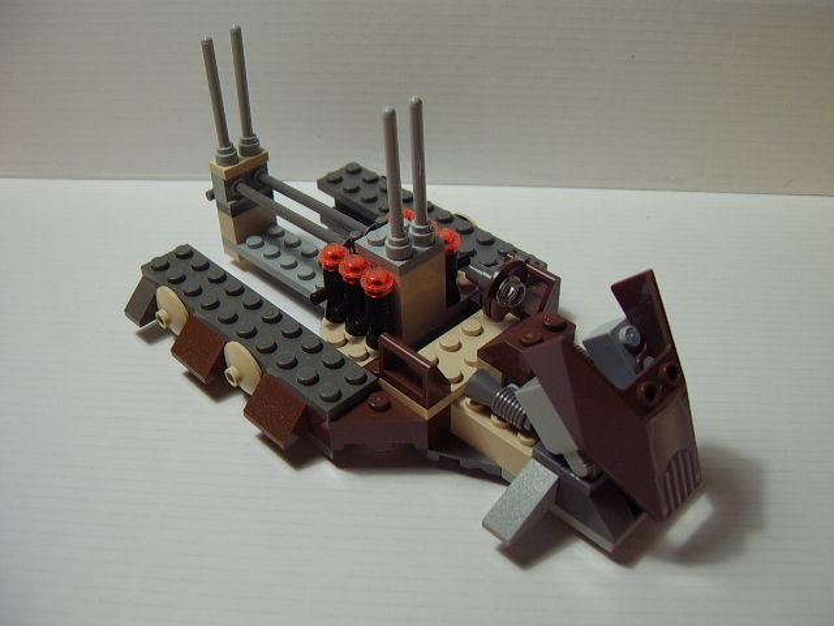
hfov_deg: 58.4
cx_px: 417
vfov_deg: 45.4
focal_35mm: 31
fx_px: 747
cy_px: 313
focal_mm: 8.13
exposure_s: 1/32
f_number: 2.7
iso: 100
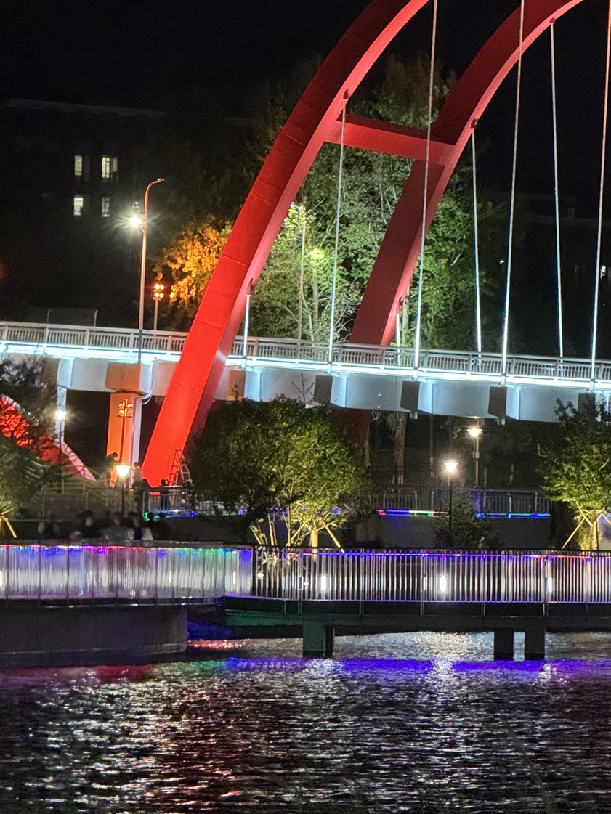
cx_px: 496
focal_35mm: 214
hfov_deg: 6.9
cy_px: 236
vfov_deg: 9.2
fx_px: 5035
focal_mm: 15.66
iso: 1250
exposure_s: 1/25
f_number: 2.8
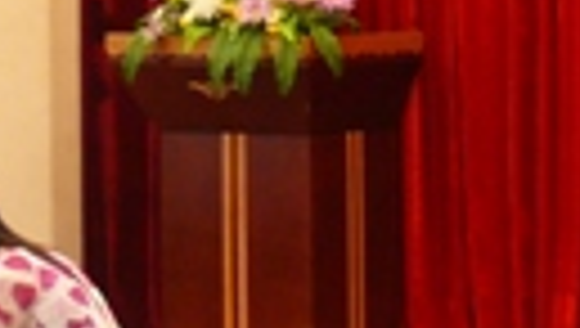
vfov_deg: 5.3
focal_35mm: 229
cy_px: -27
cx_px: 848
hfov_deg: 9.2
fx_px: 3527
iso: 200
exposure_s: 1/8
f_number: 3.2
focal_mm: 10.3
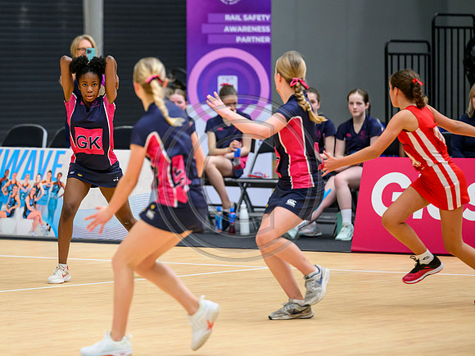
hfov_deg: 7.4
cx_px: 145
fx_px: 3668
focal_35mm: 268
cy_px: 136
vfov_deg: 5.5
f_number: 2.8
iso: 4000
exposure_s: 1/1000
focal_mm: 200
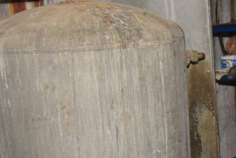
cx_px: 194
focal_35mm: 88
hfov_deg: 22.7
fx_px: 577
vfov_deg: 15.0
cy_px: 195
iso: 100
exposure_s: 1/200
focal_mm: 10
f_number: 4.5
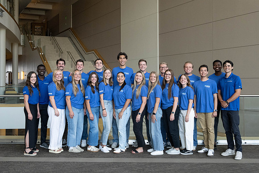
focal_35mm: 45
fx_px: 325
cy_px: 71
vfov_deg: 29.8
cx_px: 122
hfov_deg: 43.5
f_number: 8
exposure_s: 1/320
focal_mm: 37
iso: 3200
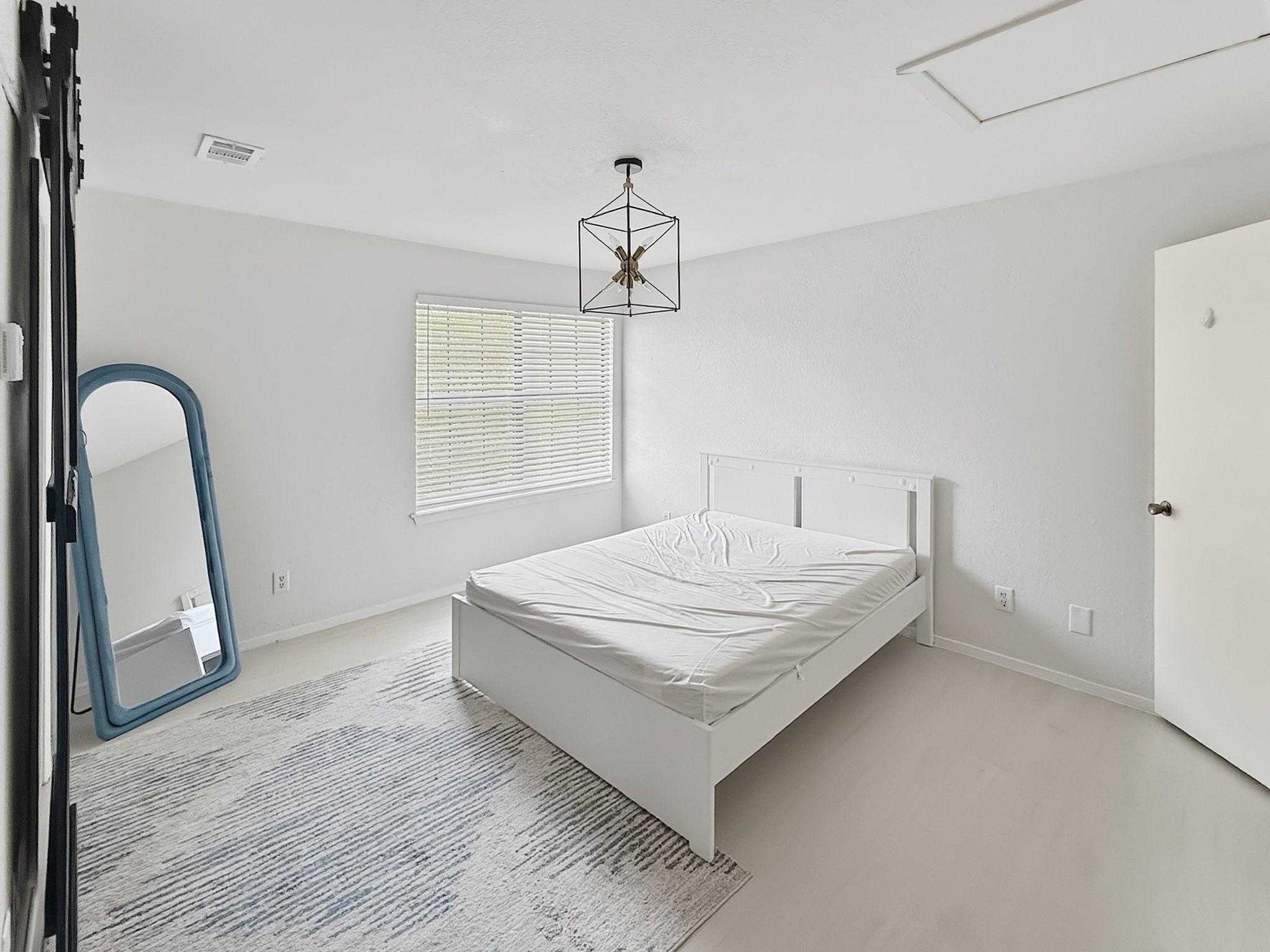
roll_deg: -0.6
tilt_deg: -8.7
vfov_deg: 85.7
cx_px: 635
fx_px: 514
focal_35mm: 14
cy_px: 476
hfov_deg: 102.1
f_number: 2.2
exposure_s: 1/120
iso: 125
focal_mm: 2.2
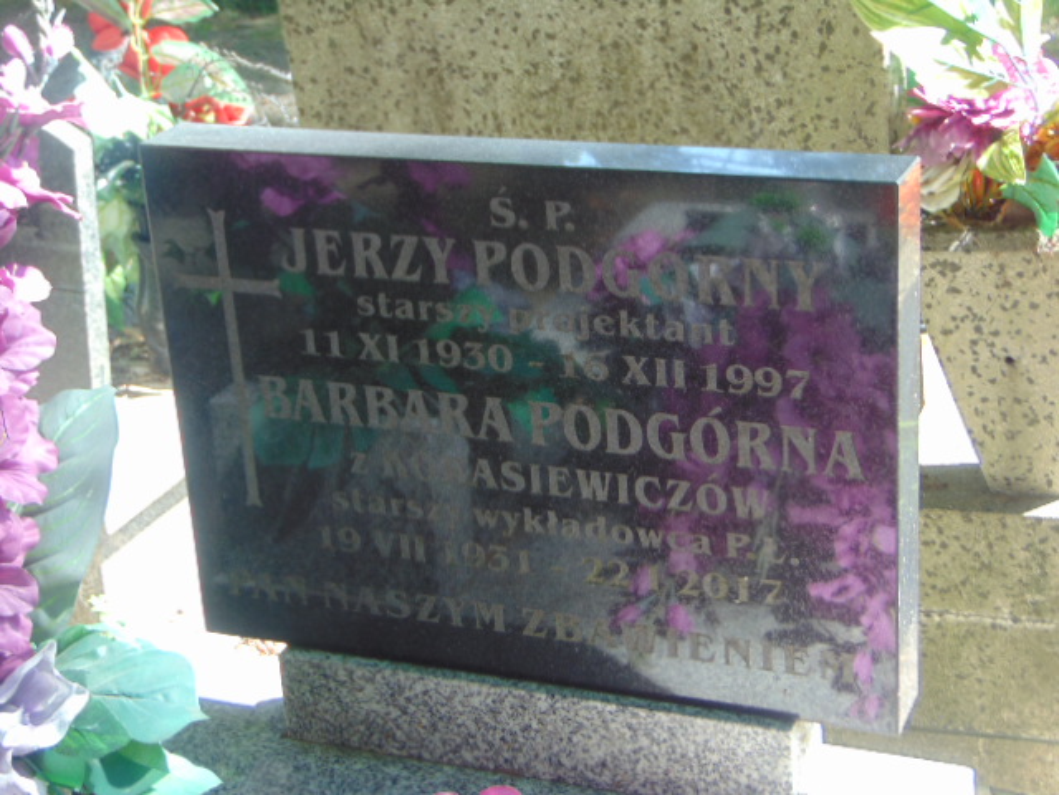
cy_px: 398
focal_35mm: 71
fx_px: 2172
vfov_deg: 20.7
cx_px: 530
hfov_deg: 27.4
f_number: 3.7
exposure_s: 1/50
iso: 80
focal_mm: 12.8
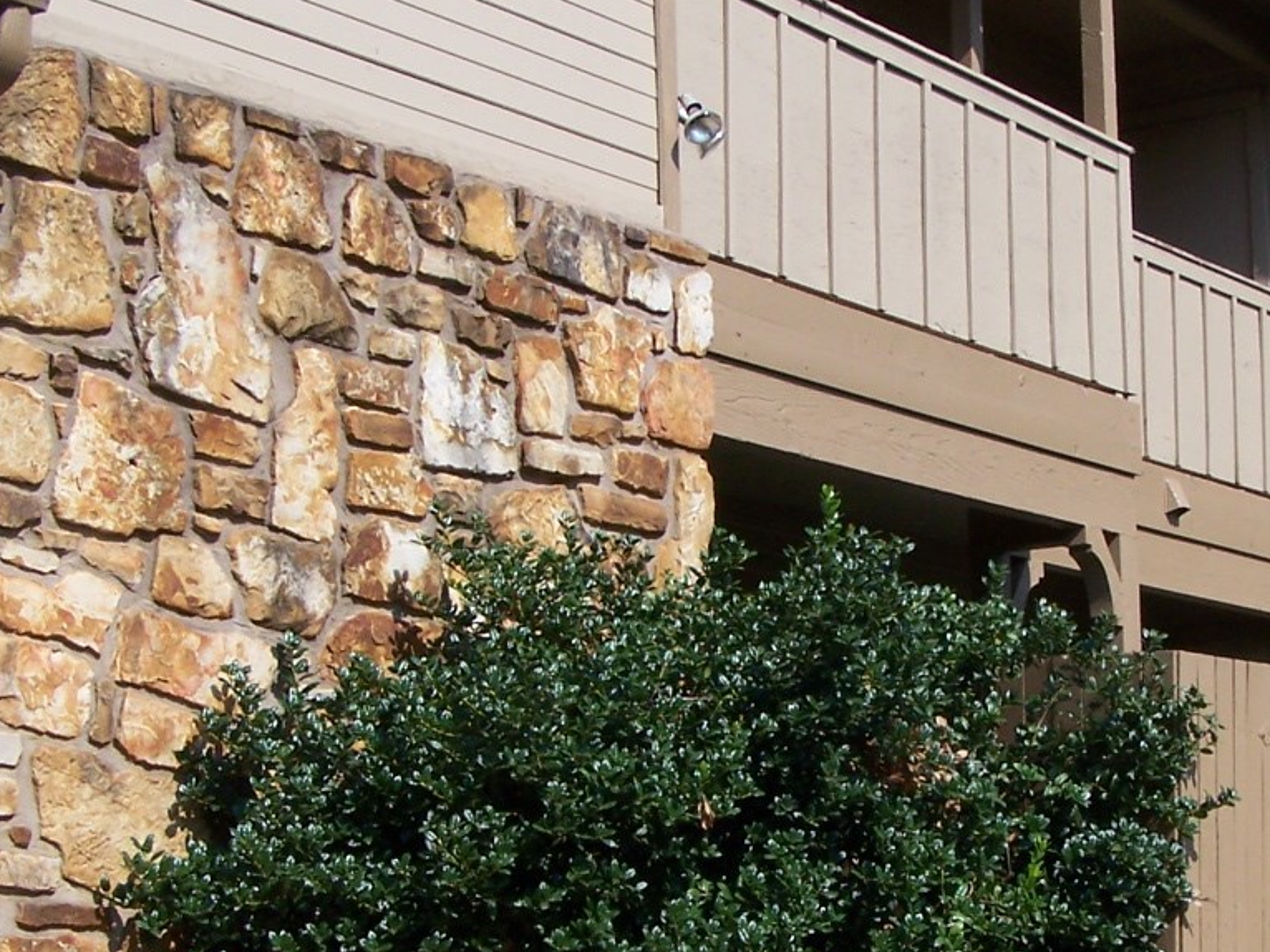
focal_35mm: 77
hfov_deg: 25.2
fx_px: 2824
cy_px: 687
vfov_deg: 19.0
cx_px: 877
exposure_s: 1/800
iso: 80
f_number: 4
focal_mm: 6.3
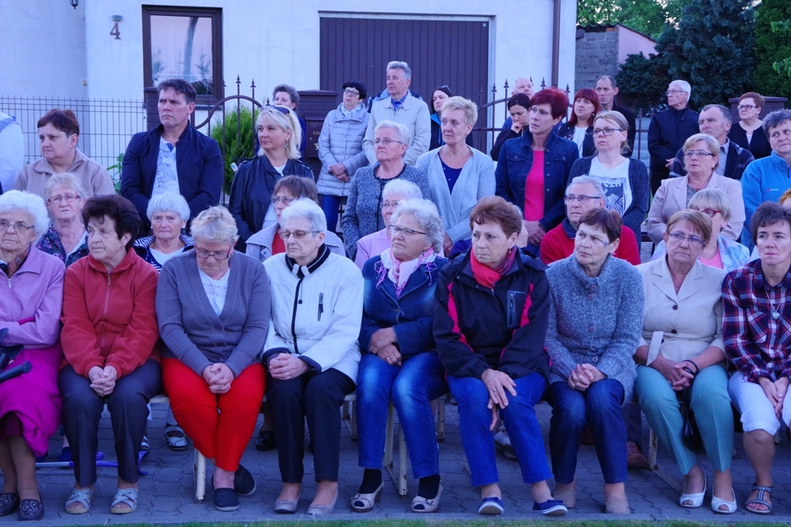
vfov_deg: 22.6
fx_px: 1318
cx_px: 396
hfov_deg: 33.4
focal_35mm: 60
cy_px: 264
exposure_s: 1/80
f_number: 7.1
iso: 3200
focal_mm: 40
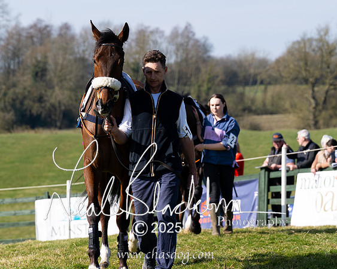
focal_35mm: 187
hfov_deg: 10.3
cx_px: 162
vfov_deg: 8.3
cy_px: 83
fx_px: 1866
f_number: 5
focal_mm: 120
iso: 200
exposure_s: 1/1250
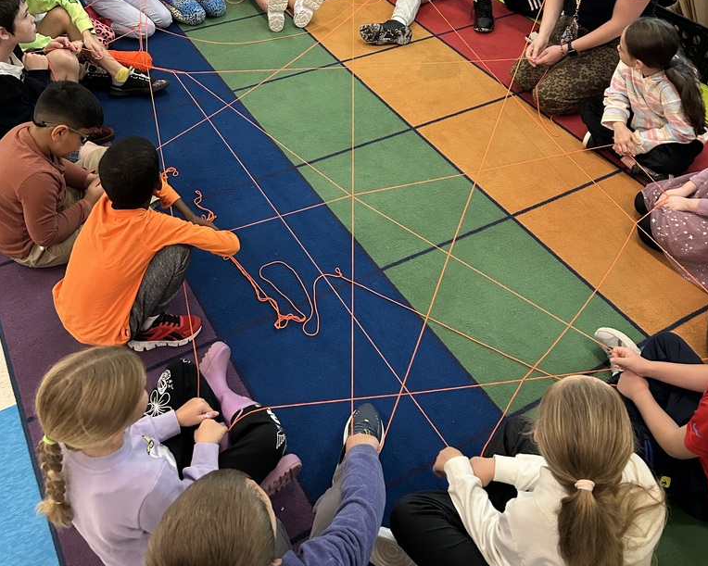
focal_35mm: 34
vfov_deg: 42.4
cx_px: 355
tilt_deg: -39.8
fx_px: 712
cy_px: 166
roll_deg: +0.6
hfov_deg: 52.8
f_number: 1.5
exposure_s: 1/60
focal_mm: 5.7
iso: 400
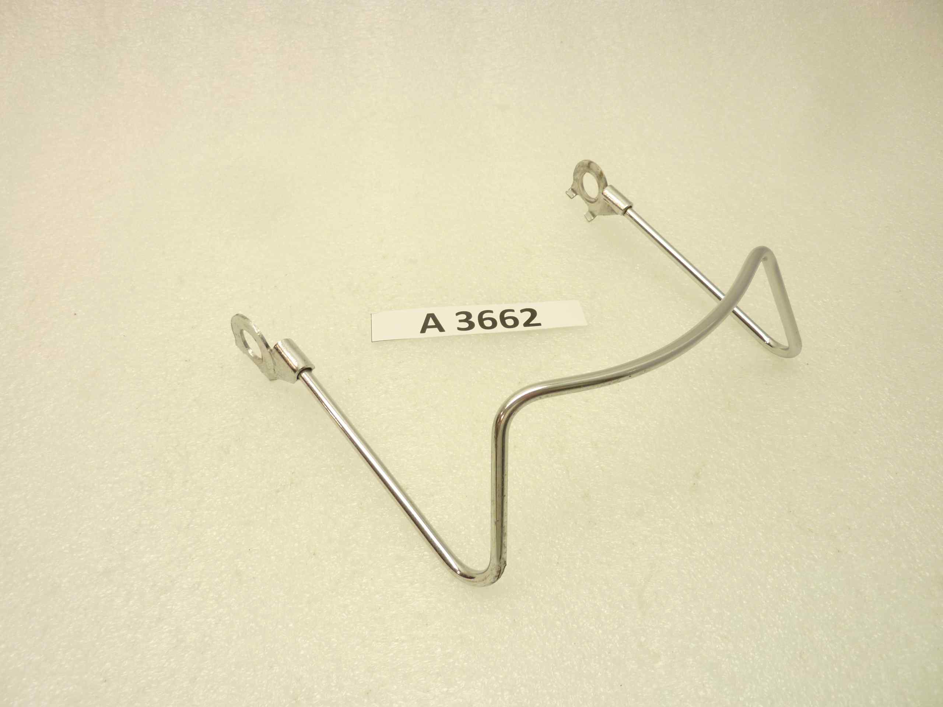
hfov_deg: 69.4
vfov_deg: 54.9
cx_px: 472
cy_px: 354
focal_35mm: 25
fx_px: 681
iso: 80
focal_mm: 4.1
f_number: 3.3
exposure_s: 1/20
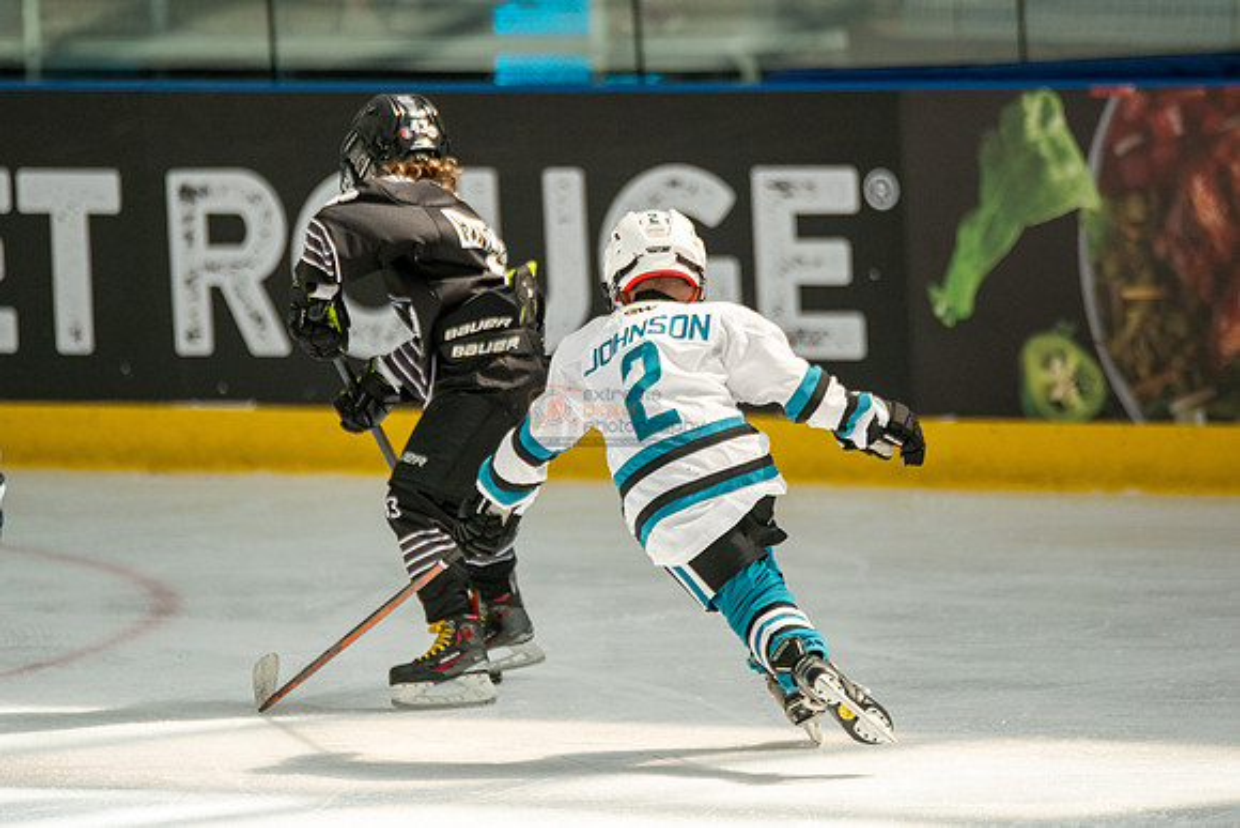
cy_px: 424
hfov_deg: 6.0
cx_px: 581
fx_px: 11757
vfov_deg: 4.0
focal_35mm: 341
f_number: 3.2
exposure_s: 1/5000
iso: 1600
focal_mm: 274
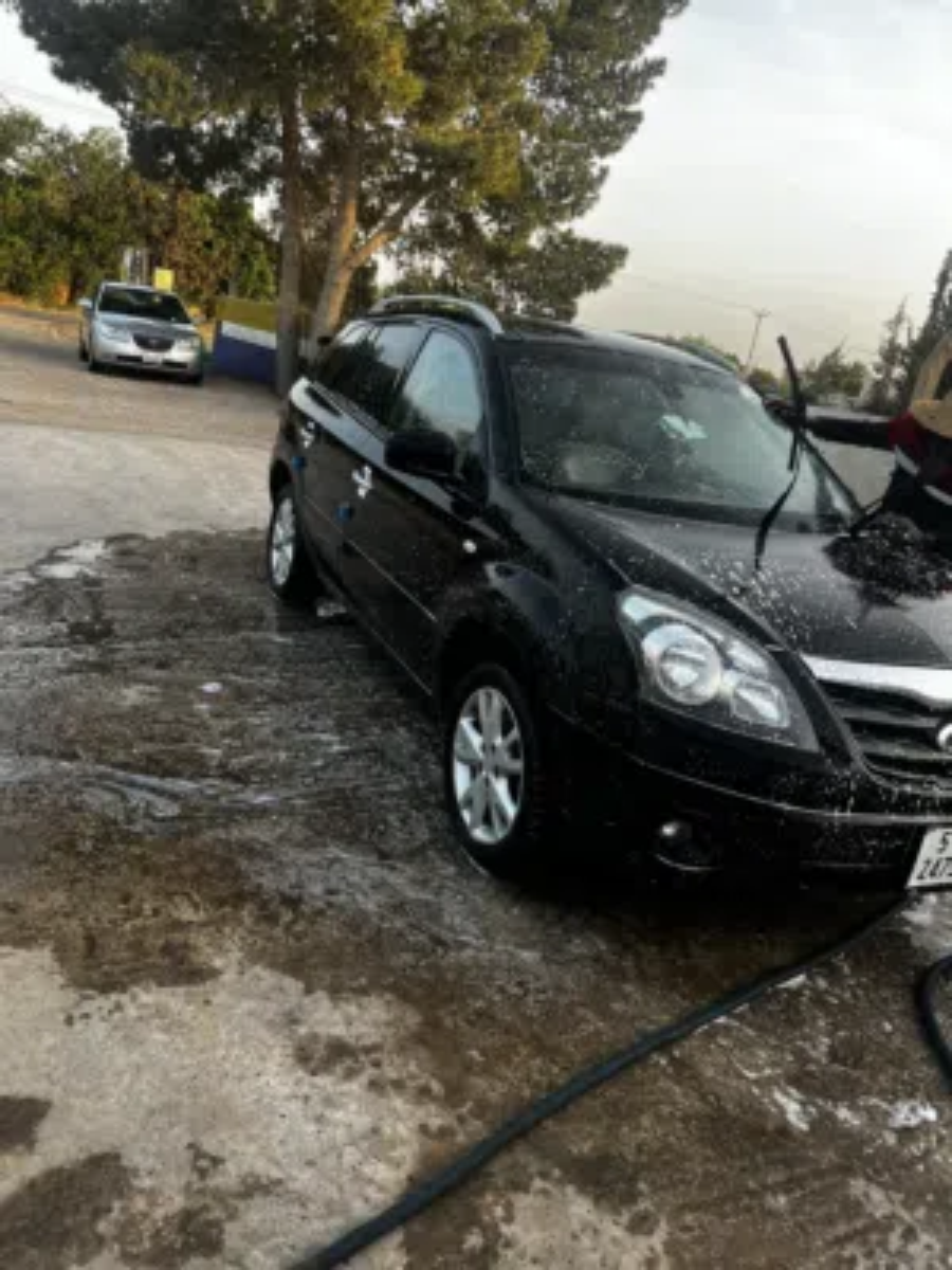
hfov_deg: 53.1
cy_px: 635
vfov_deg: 67.3
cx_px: 476
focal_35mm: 26
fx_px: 953
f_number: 1.5
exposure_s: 1/230
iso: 40
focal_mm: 5.7
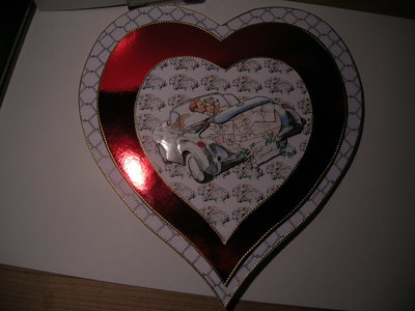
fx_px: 408
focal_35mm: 34
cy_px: 156
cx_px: 208
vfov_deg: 41.8
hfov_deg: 54.0
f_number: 2.9
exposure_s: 1/24.3
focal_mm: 5.7
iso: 50
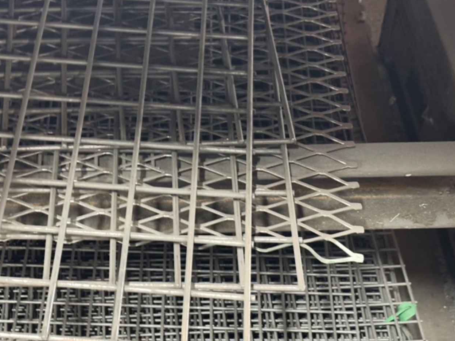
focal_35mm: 80
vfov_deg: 18.4
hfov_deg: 24.4
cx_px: 173
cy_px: 196
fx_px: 1052
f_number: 1.6
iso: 400
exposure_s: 1/20
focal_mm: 5.96
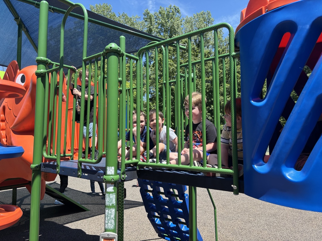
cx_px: 161
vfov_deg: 53.1
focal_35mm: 26
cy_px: 120
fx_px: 242
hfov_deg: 67.3
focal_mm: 5.96
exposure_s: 1/1311
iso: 50
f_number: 1.6
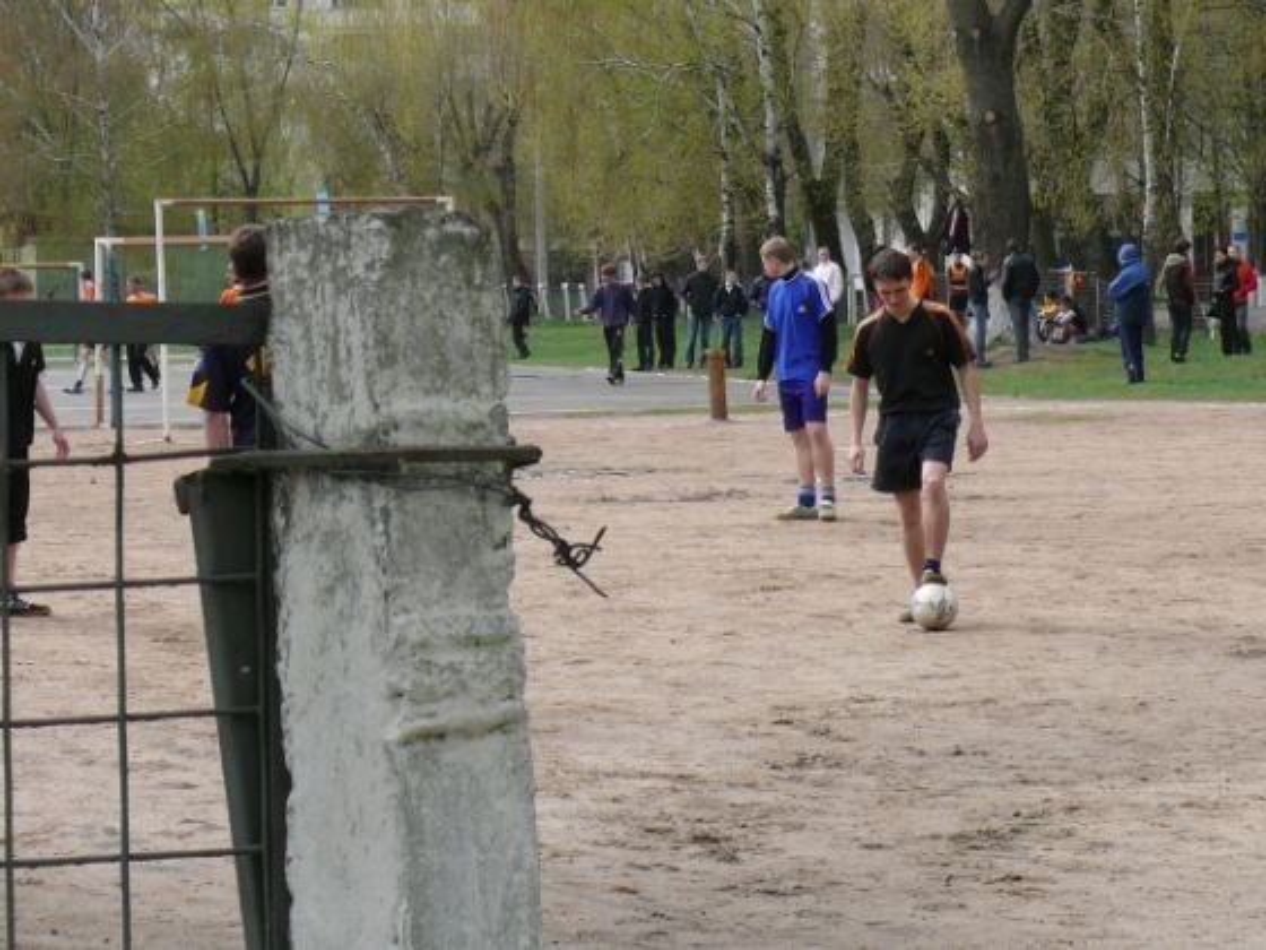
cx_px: 633
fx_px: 4572
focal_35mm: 125
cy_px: 475
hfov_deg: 15.8
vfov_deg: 11.9
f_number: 5.6
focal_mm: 14.8
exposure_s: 1/250
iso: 100
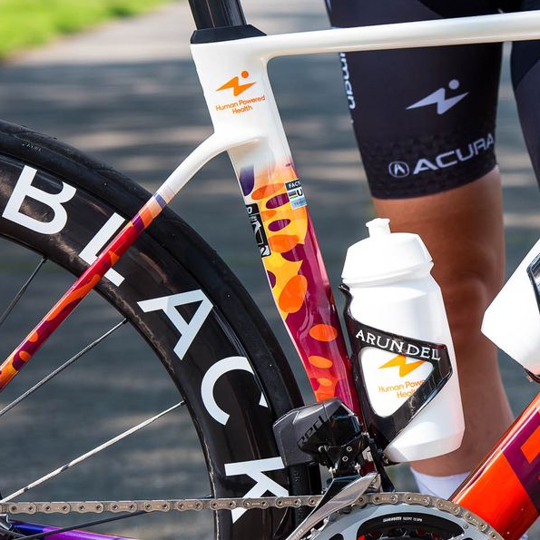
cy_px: 360
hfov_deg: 12.6
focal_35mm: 137
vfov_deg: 12.7
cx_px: 573
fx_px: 2418
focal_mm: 50
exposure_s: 1/1250
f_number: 3.6
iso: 320
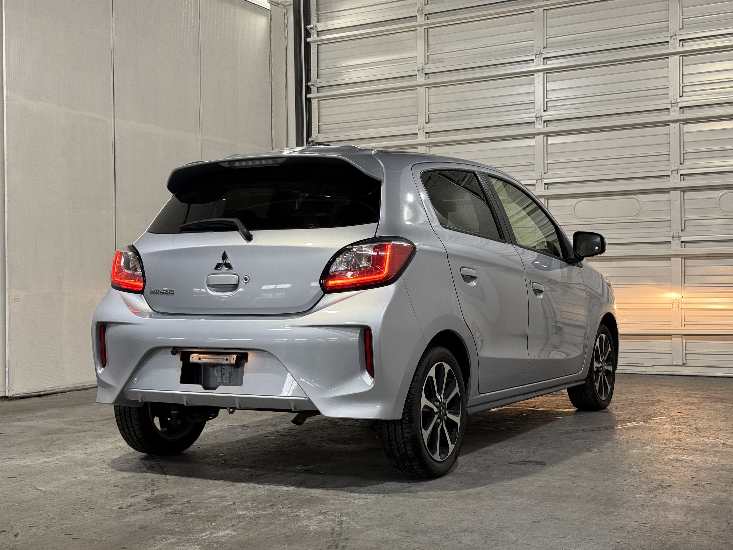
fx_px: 1016
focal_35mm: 48
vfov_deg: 30.3
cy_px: 275
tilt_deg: +0.7
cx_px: 366
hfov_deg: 39.7
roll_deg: +0.4
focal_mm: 6.76
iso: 80
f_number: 1.78
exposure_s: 1/60
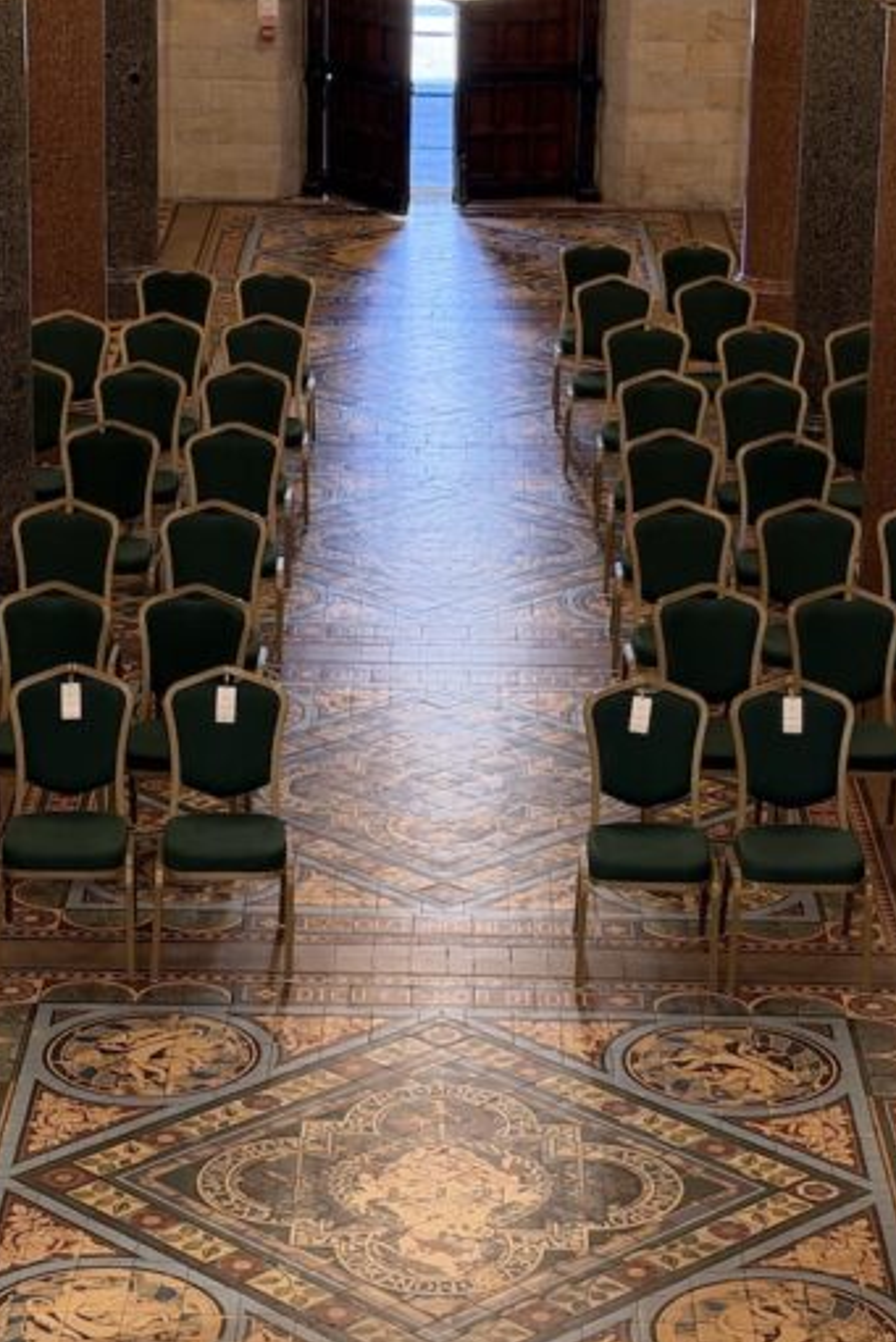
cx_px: 431
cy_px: 565
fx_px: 3731
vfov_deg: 20.4
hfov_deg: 13.7
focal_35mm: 100
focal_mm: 6.93
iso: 160
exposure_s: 1/67
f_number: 1.8
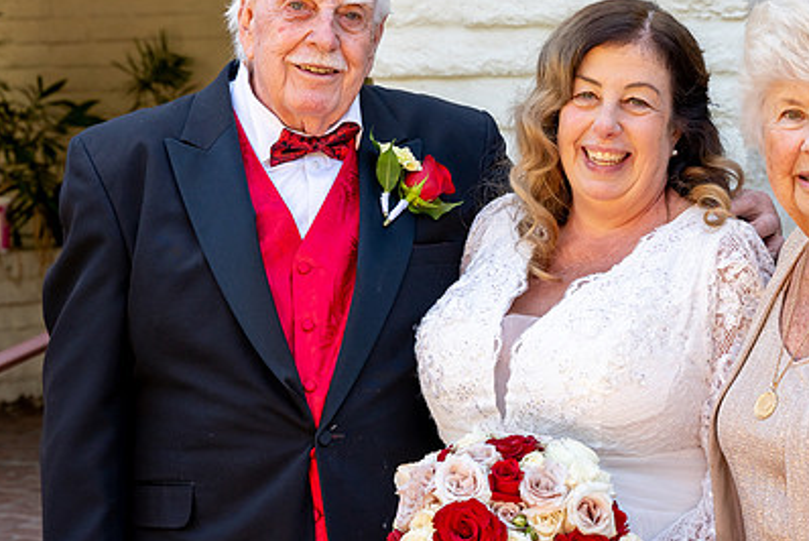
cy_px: 239
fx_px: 2294
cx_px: 417
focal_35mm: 102
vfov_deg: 13.4
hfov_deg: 20.0
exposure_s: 1/250
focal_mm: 70
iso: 500
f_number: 7.1
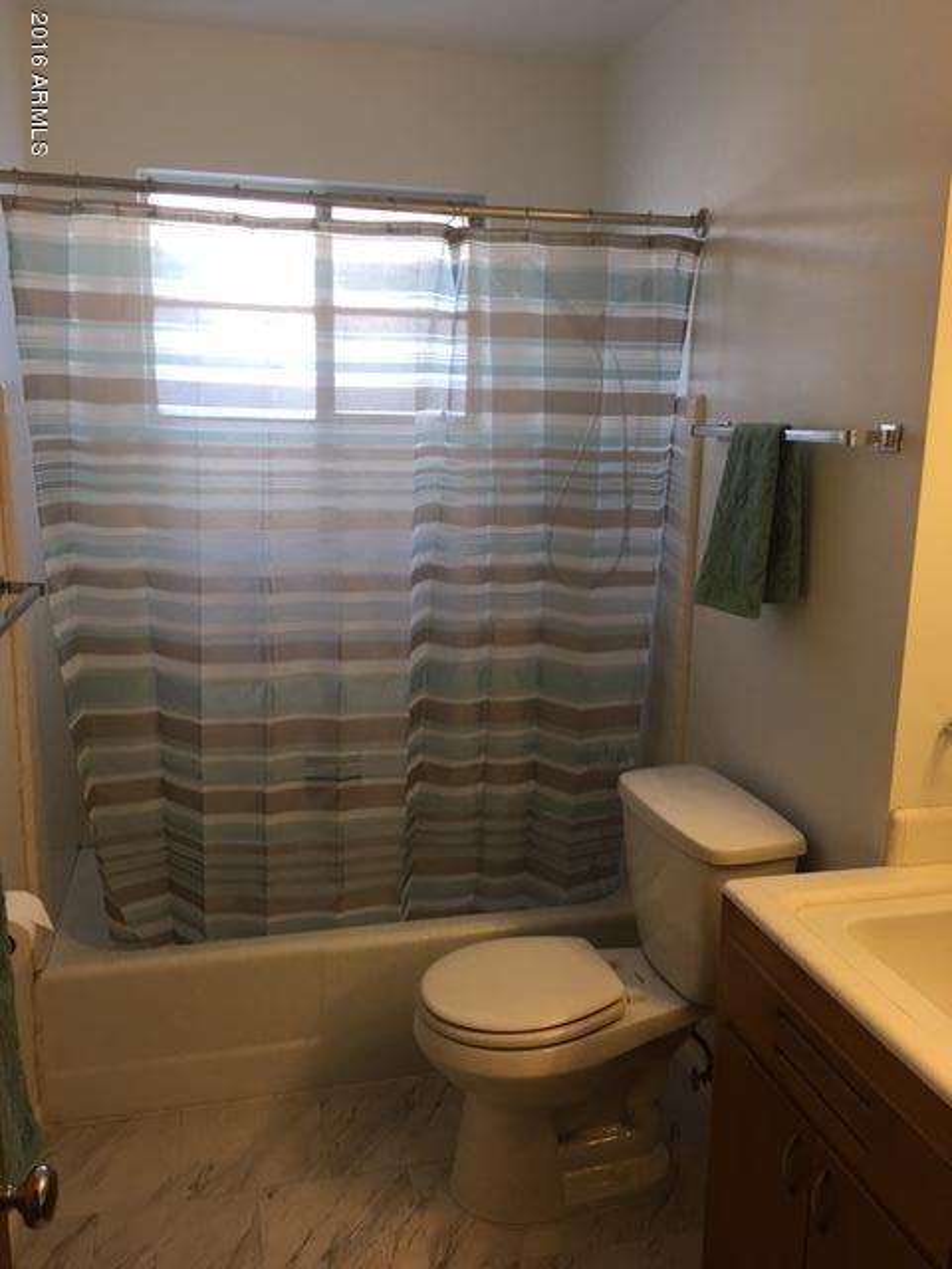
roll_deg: -0.7
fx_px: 1063
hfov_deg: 48.2
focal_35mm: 29
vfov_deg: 61.7
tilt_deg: -11.1
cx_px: 476
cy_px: 634
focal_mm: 4.15
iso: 25
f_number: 2.2
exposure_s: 1/40
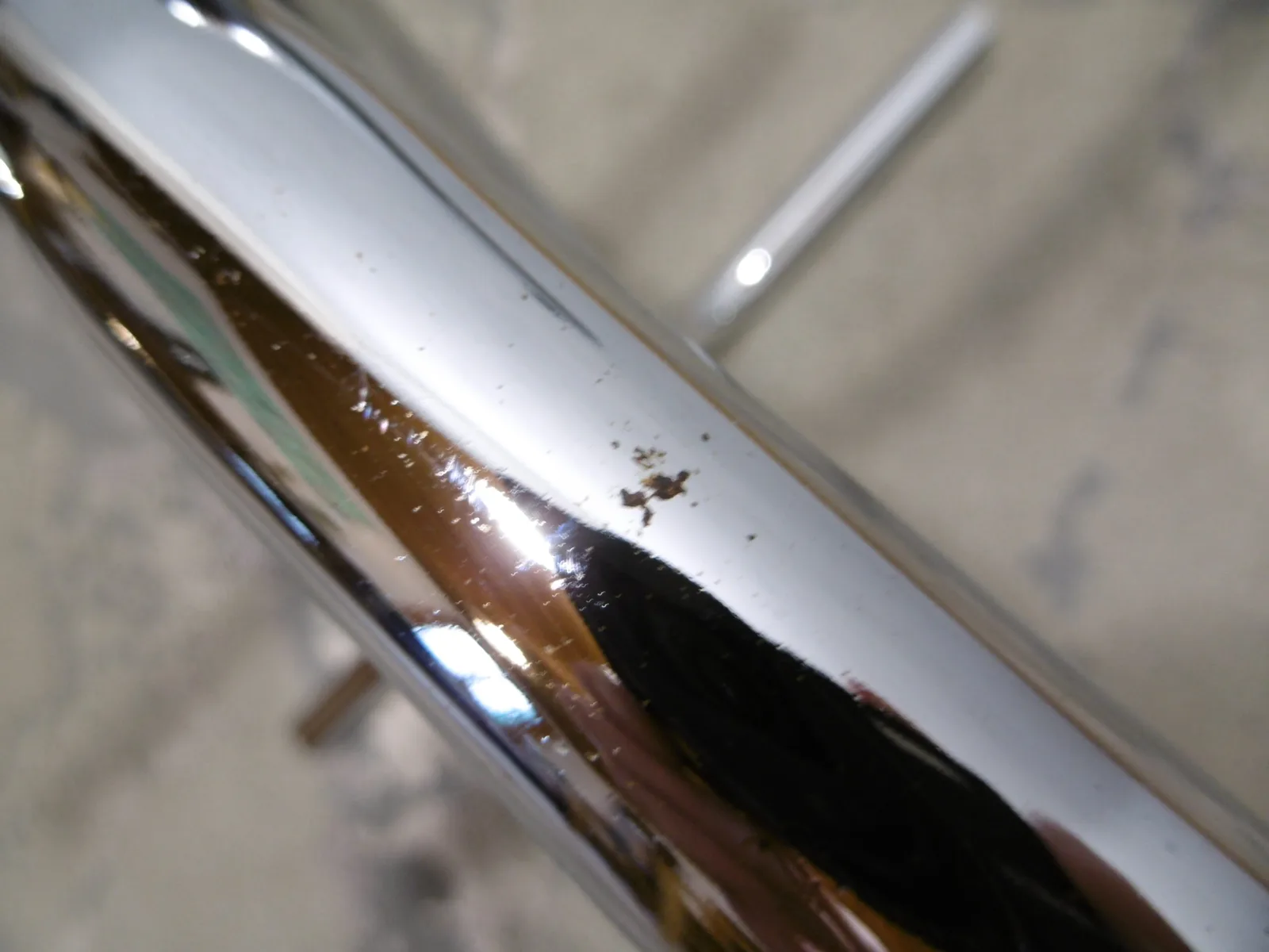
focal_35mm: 24
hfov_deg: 71.6
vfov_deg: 56.8
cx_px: 634
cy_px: 476
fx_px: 880
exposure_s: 1/6
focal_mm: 4.3
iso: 100
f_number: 3.1
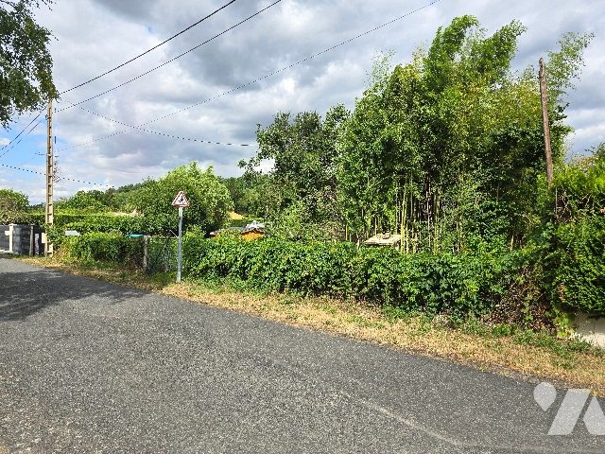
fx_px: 402
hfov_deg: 73.9
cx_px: 302
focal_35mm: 23
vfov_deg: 58.9
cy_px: 227
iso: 12
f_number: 1.7
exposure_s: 1/525
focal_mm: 6.3
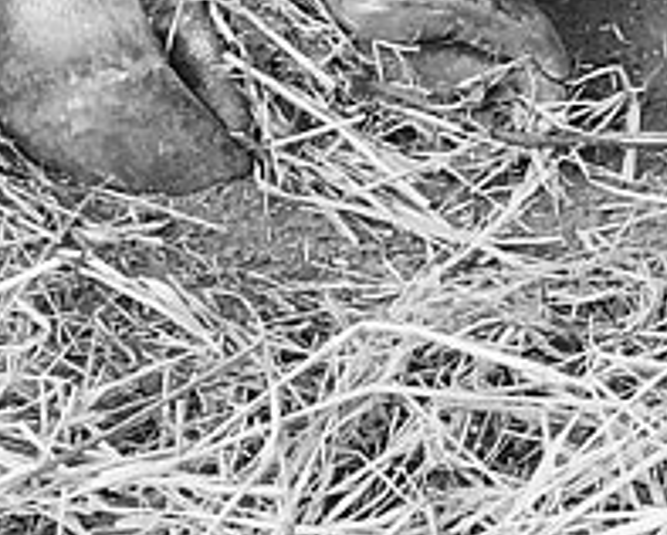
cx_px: 1161
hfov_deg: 8.1
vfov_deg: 6.2
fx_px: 4545
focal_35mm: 230
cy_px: -1070
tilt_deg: -21.1
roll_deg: +0.8
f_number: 2.2
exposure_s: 1/231
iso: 25
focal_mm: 4.15
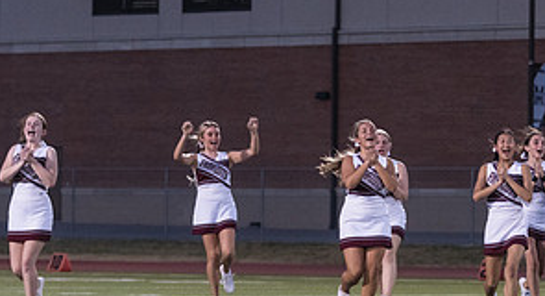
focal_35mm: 222
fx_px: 3181
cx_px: 415
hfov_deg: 9.8
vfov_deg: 5.3
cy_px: 193
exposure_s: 1/1000
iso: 2500
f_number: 2.8
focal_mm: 86
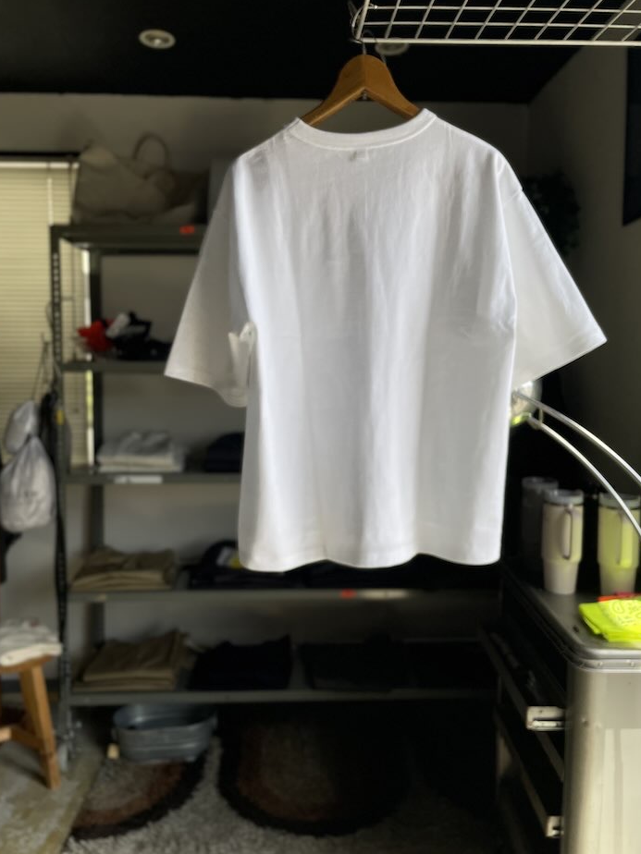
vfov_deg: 65.3
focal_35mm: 27
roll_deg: +0.3
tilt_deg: -3.8
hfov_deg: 51.4
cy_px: 425
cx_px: 320
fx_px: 667
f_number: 1.6
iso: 50
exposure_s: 1/1182
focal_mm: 4.2
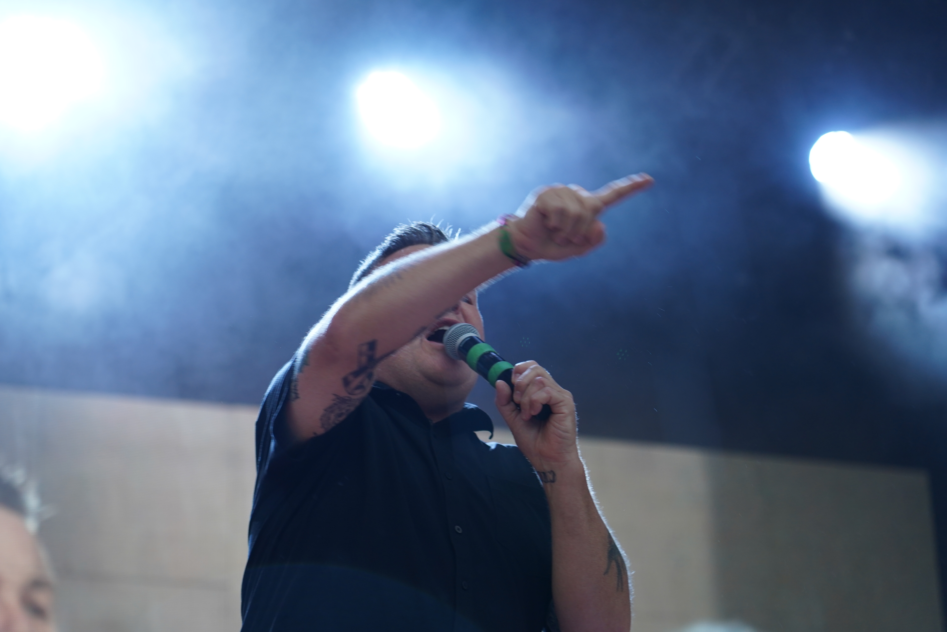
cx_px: 474
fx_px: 2762
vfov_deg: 13.0
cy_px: 316
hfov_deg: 19.5
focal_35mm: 105
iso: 800
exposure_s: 1/125
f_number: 4
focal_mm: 105
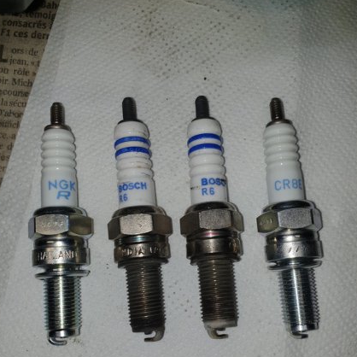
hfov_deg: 49.7
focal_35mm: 33
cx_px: 179
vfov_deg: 49.0
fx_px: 385
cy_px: 234
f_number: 2.4
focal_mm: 4.3
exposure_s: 1/1311
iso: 50
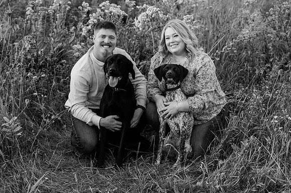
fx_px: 552
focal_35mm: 68
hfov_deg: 29.5
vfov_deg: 19.9
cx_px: 127
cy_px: 88
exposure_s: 1/400
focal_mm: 58
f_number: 3.5
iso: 250
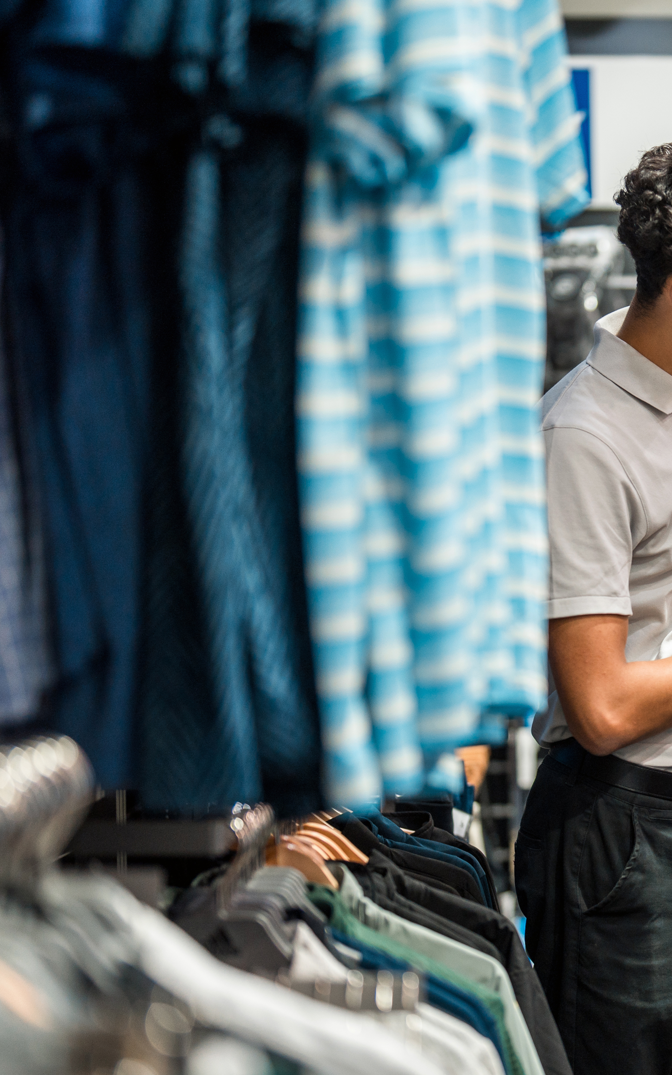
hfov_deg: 13.4
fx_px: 2784
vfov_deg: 21.8
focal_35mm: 95
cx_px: 804
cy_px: 615
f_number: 1.2
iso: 200
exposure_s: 1/250
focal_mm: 50
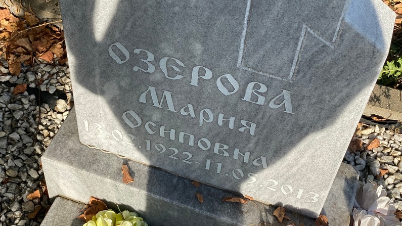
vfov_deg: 21.1
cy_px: 113
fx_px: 608
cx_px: 201
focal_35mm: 57
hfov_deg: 36.6
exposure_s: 1/786
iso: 20
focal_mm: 6
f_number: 2
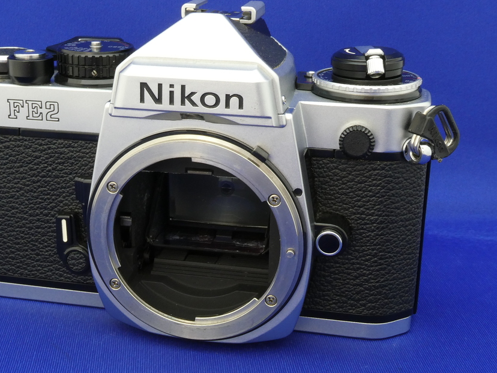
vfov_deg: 25.2
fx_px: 833
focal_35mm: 58
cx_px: 181
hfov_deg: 33.0
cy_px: 190
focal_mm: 7.2
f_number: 8
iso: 200
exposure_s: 1/2
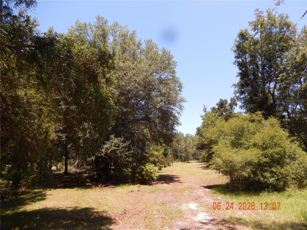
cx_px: 154
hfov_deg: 69.4
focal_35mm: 25
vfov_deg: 54.9
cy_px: 115
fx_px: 222
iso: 125
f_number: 3.4
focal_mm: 4.5
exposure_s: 1/640
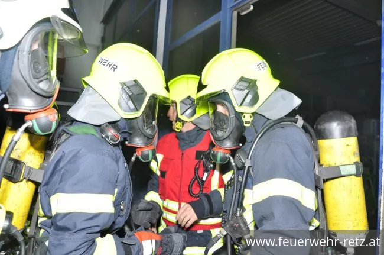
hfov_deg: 67.5
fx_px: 288
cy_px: 128
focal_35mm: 27
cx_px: 192
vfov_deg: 47.8
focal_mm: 18
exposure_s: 1/60
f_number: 4
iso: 200
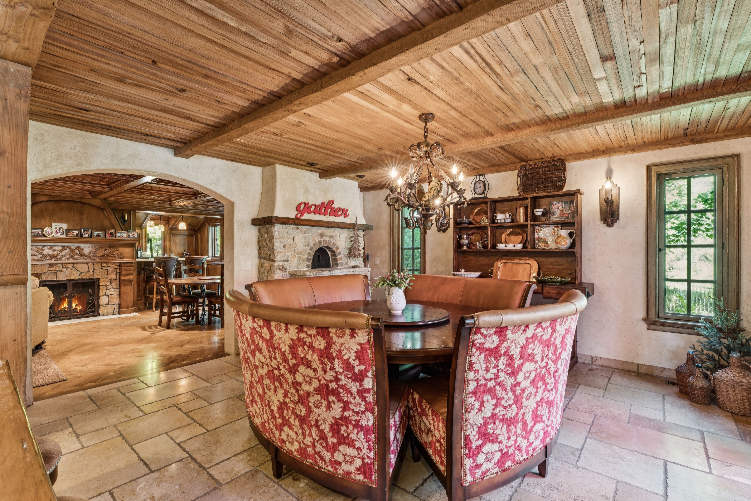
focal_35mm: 16
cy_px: 250
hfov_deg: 95.0
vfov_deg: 72.1
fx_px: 344
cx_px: 376
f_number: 13
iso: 100
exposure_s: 5
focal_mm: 16.5
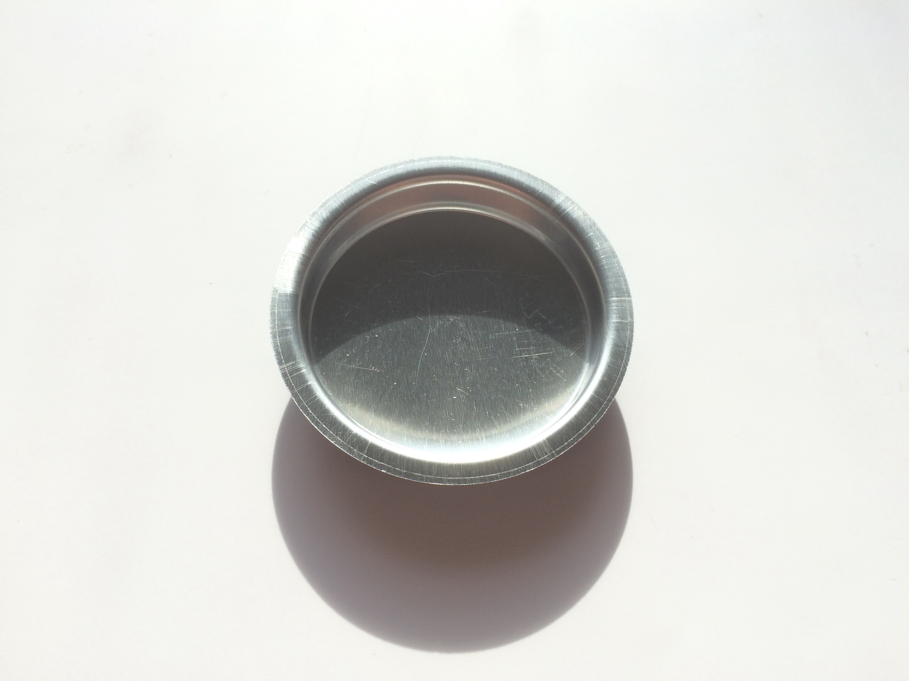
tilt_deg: -65.4
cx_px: 454
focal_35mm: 29
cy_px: 340
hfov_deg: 61.7
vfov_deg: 48.2
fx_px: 762
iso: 32
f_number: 2.2
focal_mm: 4.15
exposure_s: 1/838
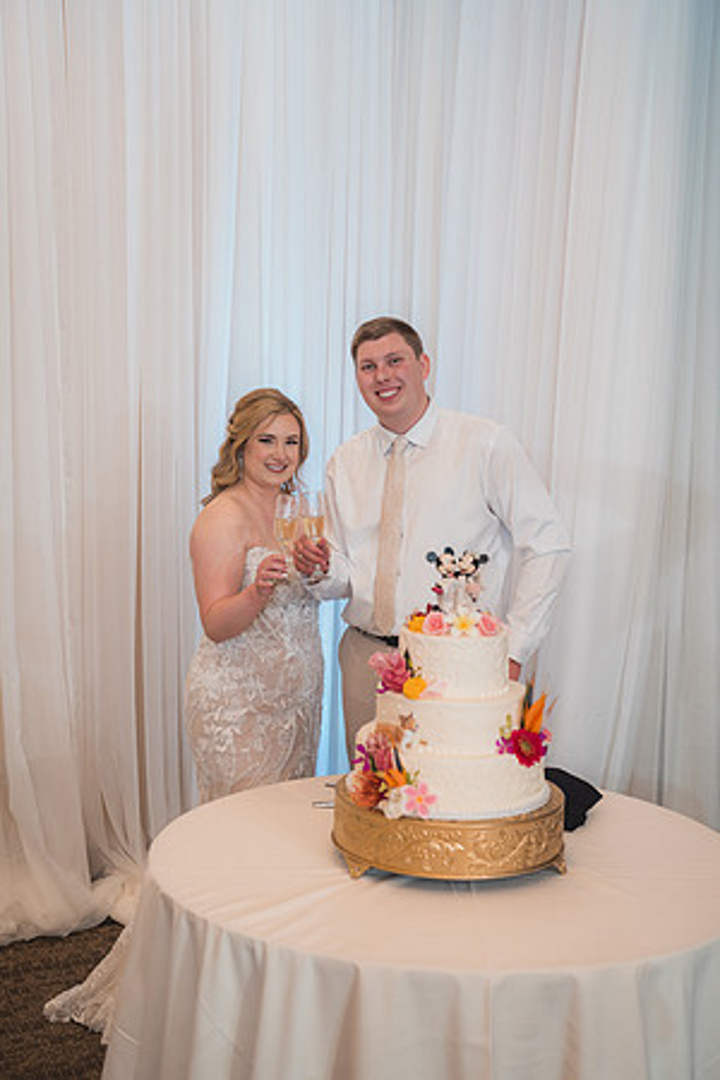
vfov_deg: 39.6
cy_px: 540
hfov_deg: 27.0
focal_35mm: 50
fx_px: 1500
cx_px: 360
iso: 800
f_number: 2.8
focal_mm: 50
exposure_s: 1/250
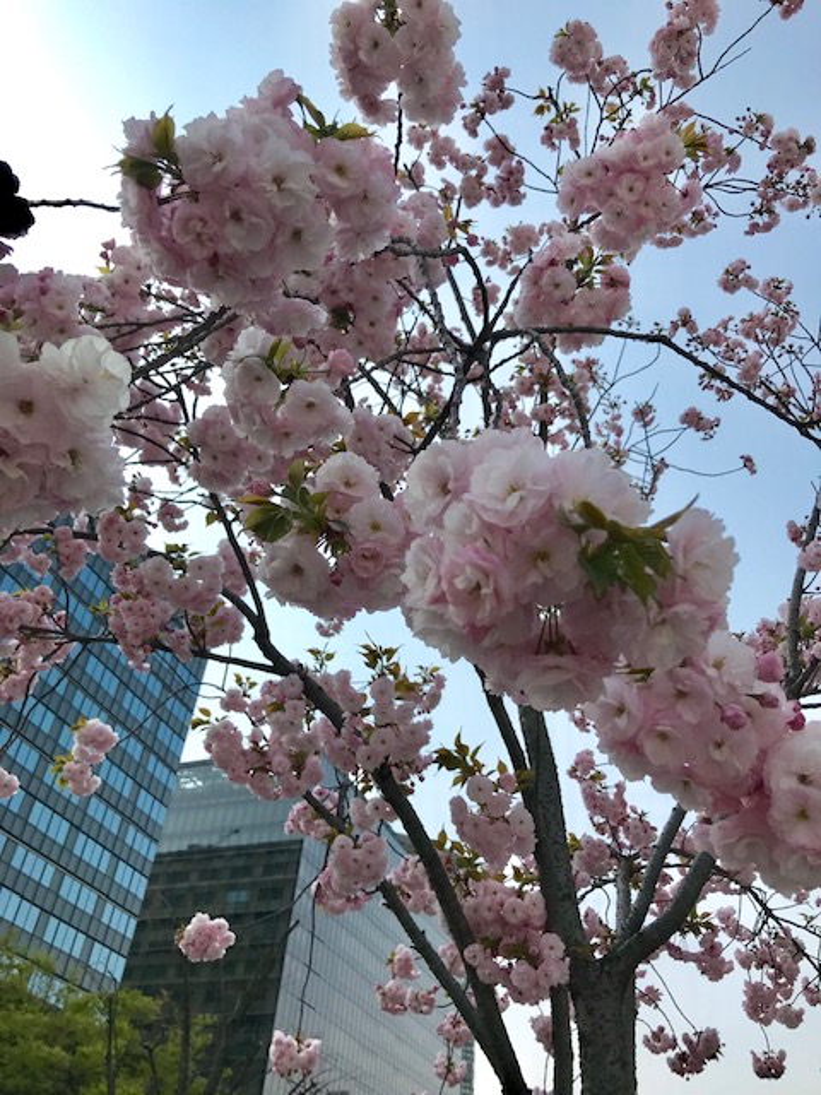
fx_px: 885
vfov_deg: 63.4
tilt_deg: +43.1
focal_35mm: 28
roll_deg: -5.1
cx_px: 410
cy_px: 548
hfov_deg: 49.7
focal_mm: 3.99
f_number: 1.8
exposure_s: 1/3195
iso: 20
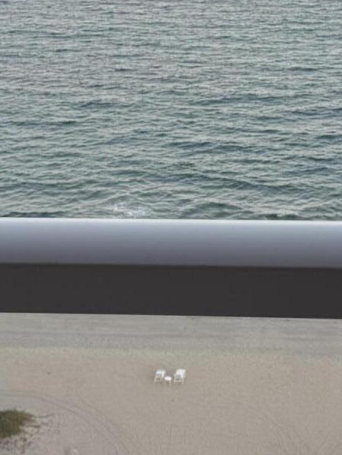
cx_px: 207
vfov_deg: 24.7
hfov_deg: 18.6
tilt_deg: -16.0
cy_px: 181
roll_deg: +0.8
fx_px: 1041
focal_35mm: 79
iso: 80
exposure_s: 1/849
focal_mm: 6.76
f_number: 1.78
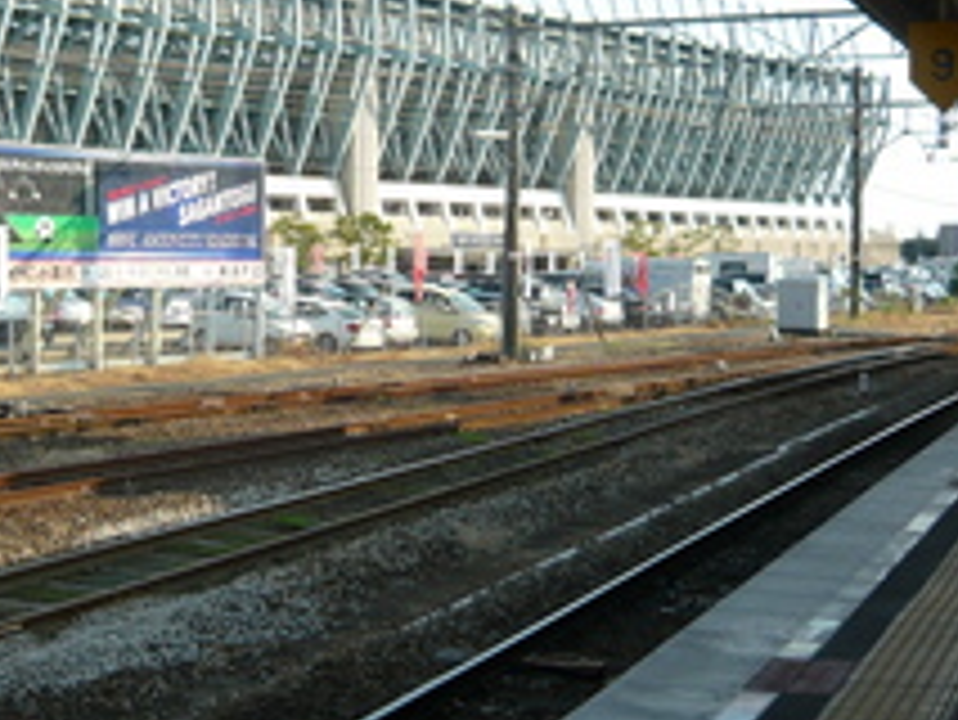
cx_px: 270
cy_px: 277
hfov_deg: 29.4
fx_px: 1800
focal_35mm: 65
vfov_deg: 22.6
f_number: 2.8
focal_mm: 5.5
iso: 100
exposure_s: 1/640
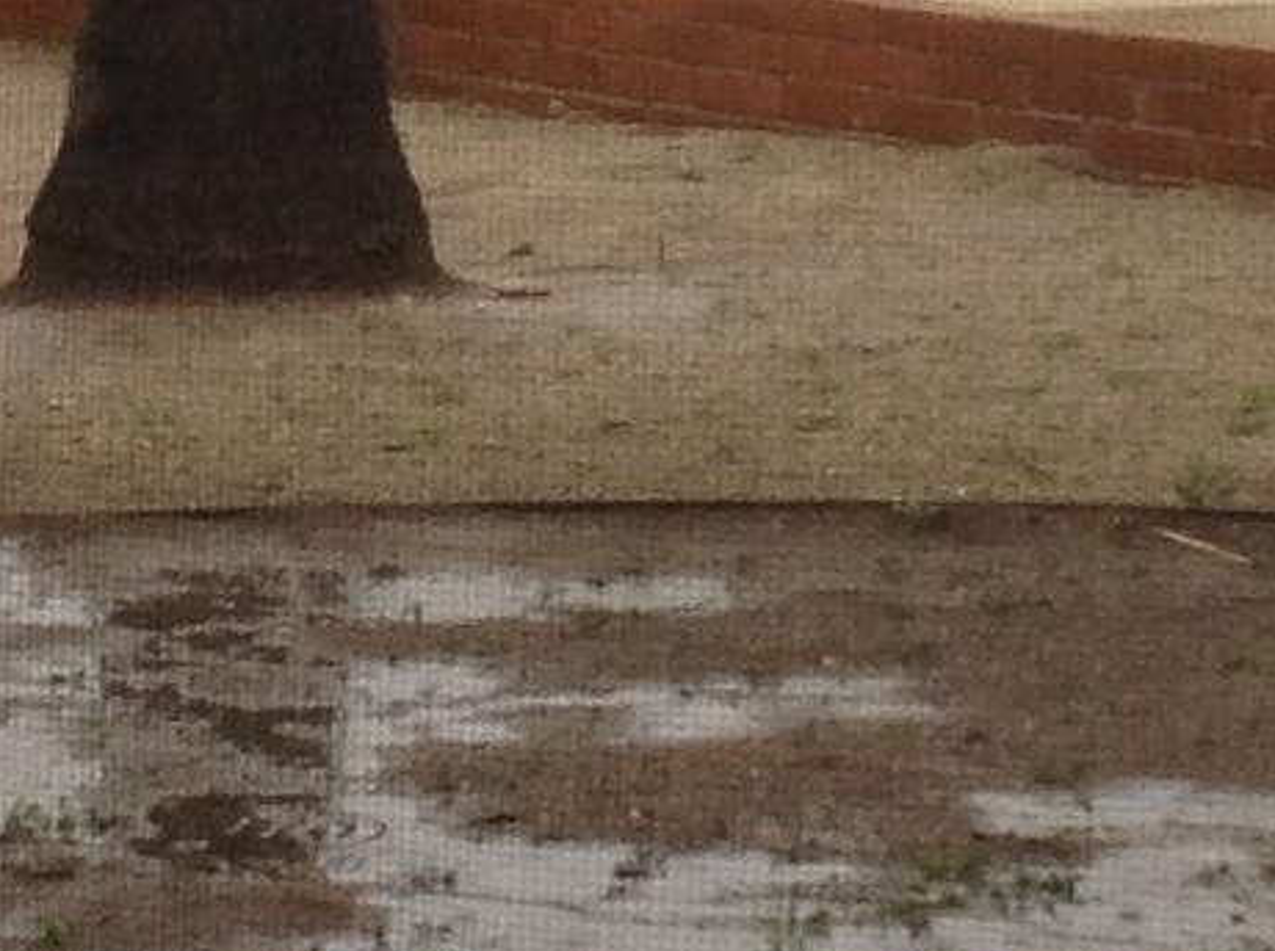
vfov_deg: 7.4
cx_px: 570
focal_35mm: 197
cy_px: -312
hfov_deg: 10.1
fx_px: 7243
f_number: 2.4
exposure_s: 1/60
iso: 64
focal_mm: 4.28
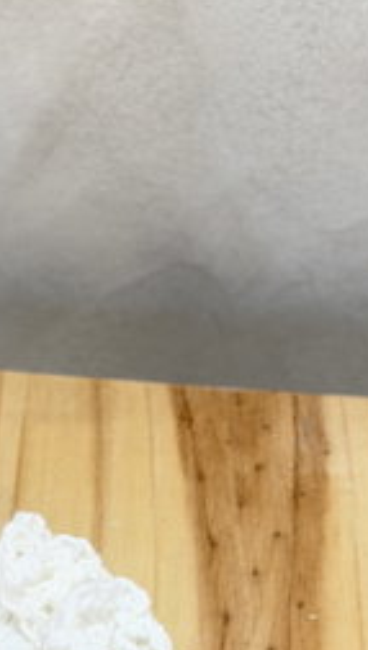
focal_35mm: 110
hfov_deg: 10.9
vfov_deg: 19.0
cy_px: 628
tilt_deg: -42.4
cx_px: -69
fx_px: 1901
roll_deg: -0.5
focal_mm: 6.76
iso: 50
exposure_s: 1/50
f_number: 1.78
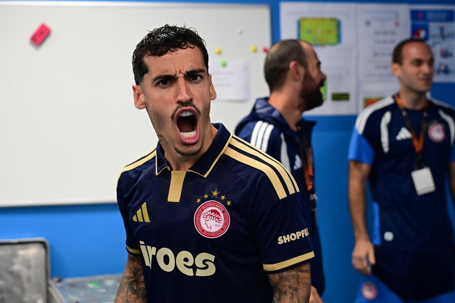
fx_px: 442
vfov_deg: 37.9
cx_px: 228
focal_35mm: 35
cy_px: 152
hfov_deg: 54.4
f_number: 2
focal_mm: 35
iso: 1250
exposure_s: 1/640
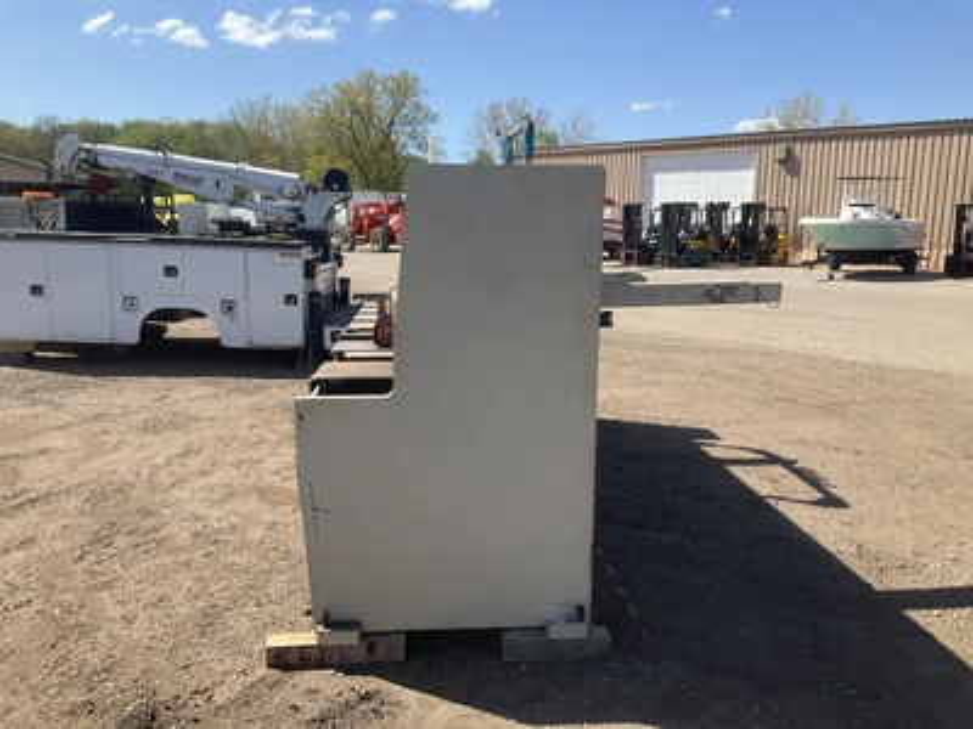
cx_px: 486
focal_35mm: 29
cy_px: 364
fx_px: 815
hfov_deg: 61.7
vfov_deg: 48.2
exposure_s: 1/1412
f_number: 1.8
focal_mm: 3
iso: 25
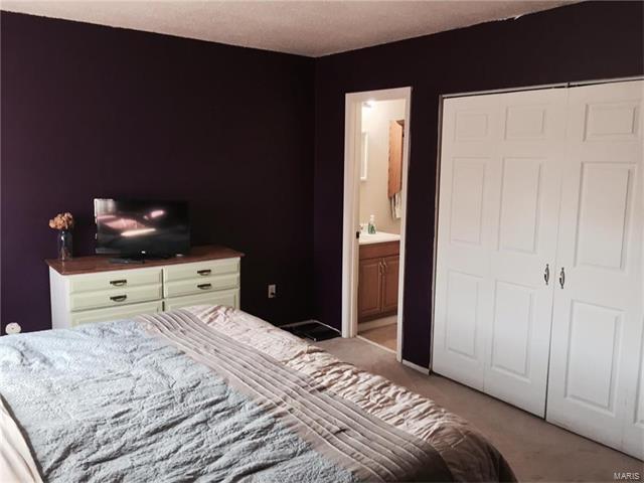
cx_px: 322
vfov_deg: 48.2
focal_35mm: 29
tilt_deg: -11.1
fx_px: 540
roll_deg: -2.5
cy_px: 242
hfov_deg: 61.7
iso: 125
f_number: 2.2
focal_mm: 4.15
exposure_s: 1/30
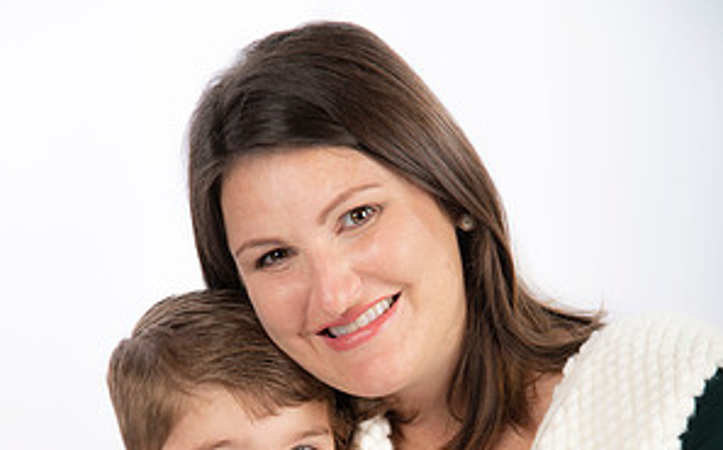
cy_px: 494
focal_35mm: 173
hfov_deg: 12.1
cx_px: 362
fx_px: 3406
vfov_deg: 7.5
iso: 100
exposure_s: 1/200
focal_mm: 112
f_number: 5.6
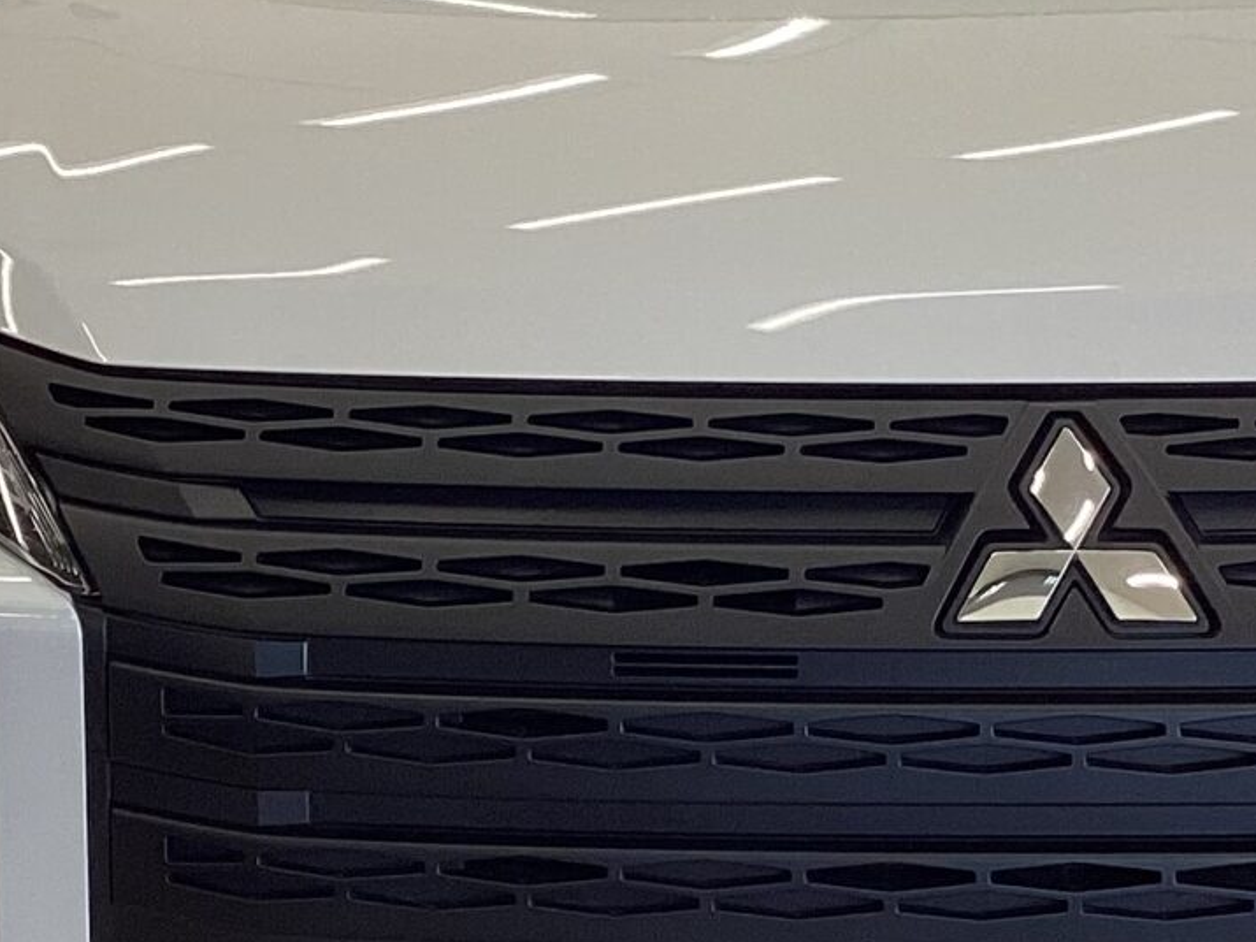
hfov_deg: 17.7
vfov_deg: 13.3
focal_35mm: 111
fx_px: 4027
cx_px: 467
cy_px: 497
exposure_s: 1/120
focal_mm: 3.3
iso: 64
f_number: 2.4
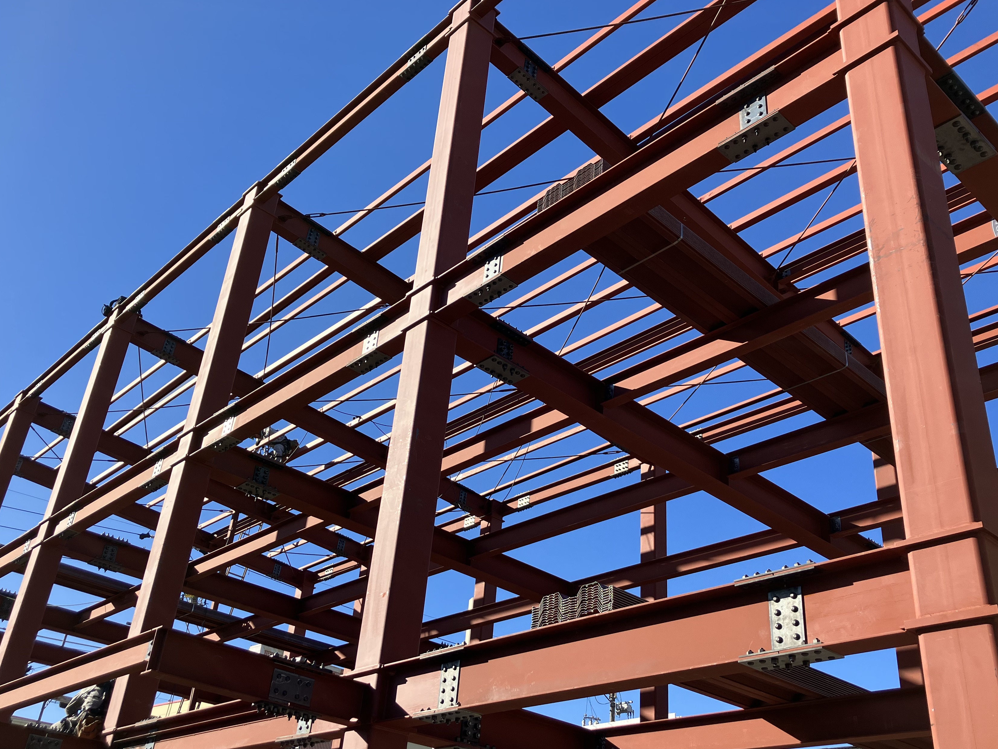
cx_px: 501
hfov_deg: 54.0
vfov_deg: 41.7
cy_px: 418
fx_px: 980
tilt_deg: +29.9
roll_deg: -5.6
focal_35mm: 34
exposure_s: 1/1350
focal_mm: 3.99
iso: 32
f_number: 1.8
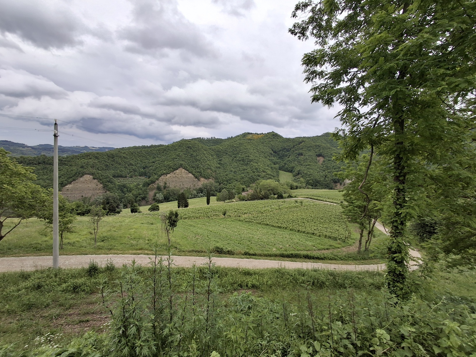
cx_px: 238
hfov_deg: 94.5
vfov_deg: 78.1
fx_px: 220
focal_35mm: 16
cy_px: 178
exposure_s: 1/588
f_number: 2.2
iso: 40
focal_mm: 1.64
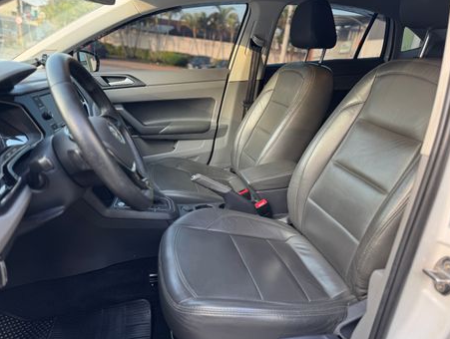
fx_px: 326
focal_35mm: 25
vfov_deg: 55.0
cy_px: 173
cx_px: 232
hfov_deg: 69.3
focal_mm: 6.76
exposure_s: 1/121
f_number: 1.78
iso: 100
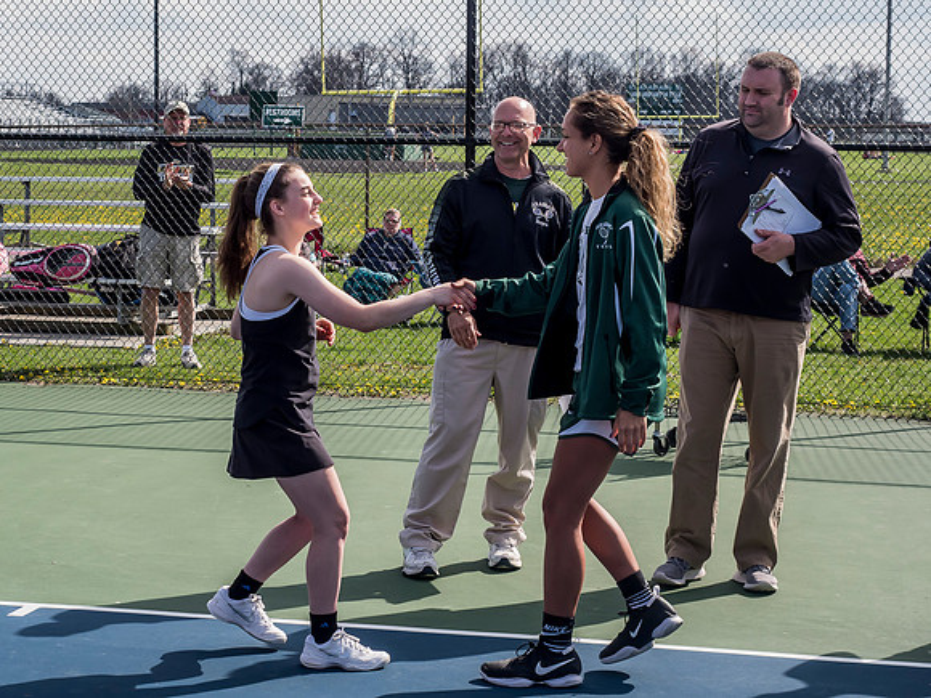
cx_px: 386
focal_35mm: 84
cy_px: 318
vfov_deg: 17.6
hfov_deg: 23.3
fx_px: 2255
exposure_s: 1/1000
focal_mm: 34
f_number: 5
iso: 400
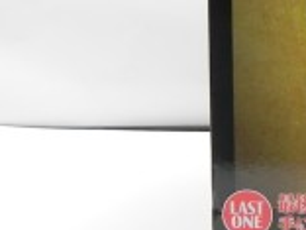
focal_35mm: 100
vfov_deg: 14.2
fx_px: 884
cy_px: -63
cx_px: 586
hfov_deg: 16.0
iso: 160
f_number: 3.2
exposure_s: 1/77.8
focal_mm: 4.6
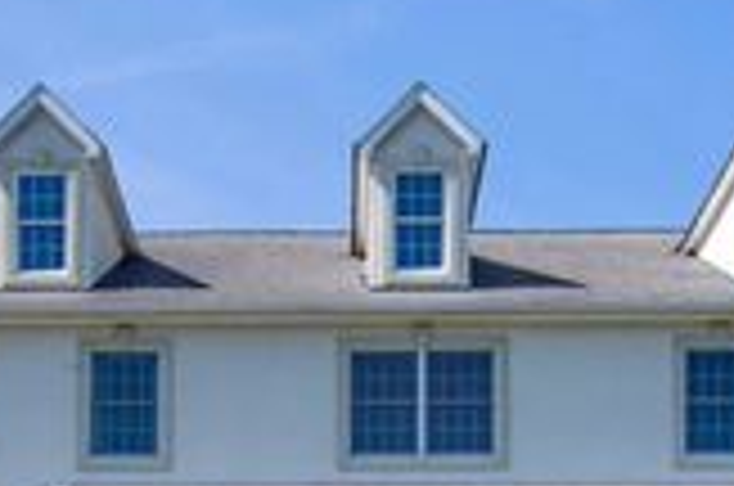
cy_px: 677
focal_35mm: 65
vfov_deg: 18.9
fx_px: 1322
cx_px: 297
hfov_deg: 31.0
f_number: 14
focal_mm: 11
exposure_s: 1/400
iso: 500
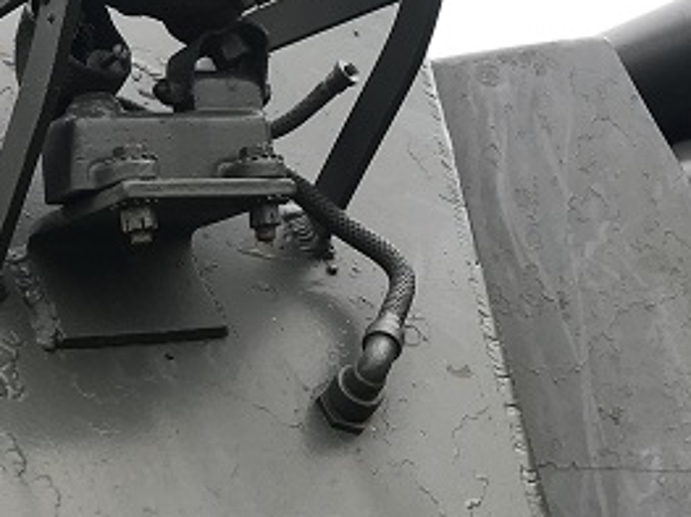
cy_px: 398
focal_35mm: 86
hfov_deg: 22.6
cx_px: 209
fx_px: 1716
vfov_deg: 17.0
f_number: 1.8
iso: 20
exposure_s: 1/660
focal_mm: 3.99
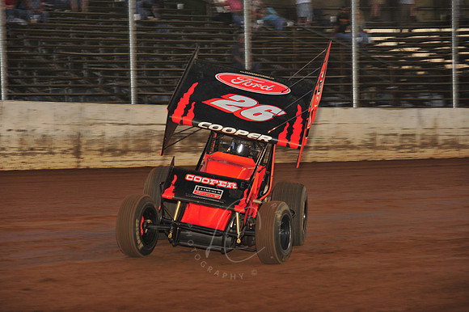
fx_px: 1888
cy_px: 156
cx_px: 234
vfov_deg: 9.5
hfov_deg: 14.2
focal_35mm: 145
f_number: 6.3
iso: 640
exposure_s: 1/320
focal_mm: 145
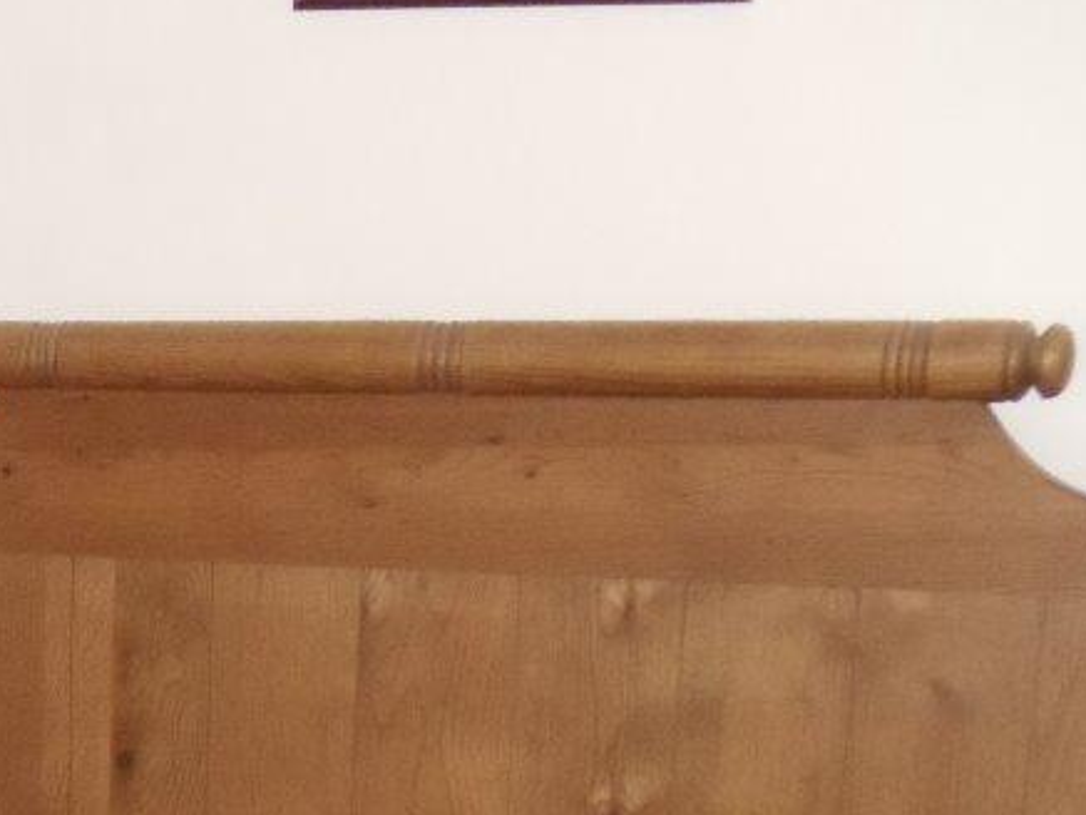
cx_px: -569
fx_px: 4550
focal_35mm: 145
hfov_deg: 12.9
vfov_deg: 9.9
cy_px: 1208
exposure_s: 1/30
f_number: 3.5
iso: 400
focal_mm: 6
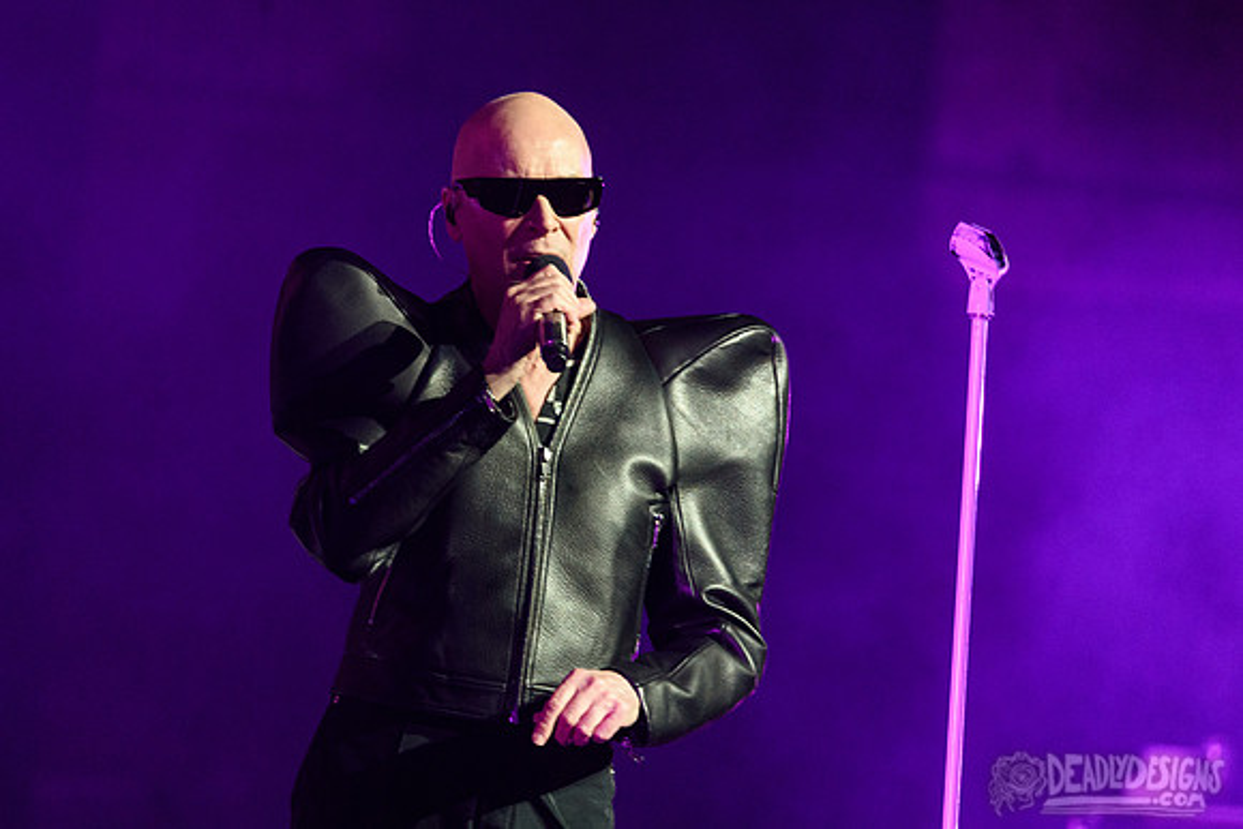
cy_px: 414
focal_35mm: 521
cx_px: 523
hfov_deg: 4.0
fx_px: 18005
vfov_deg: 2.6
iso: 4000
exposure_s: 1/250
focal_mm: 450
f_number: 6
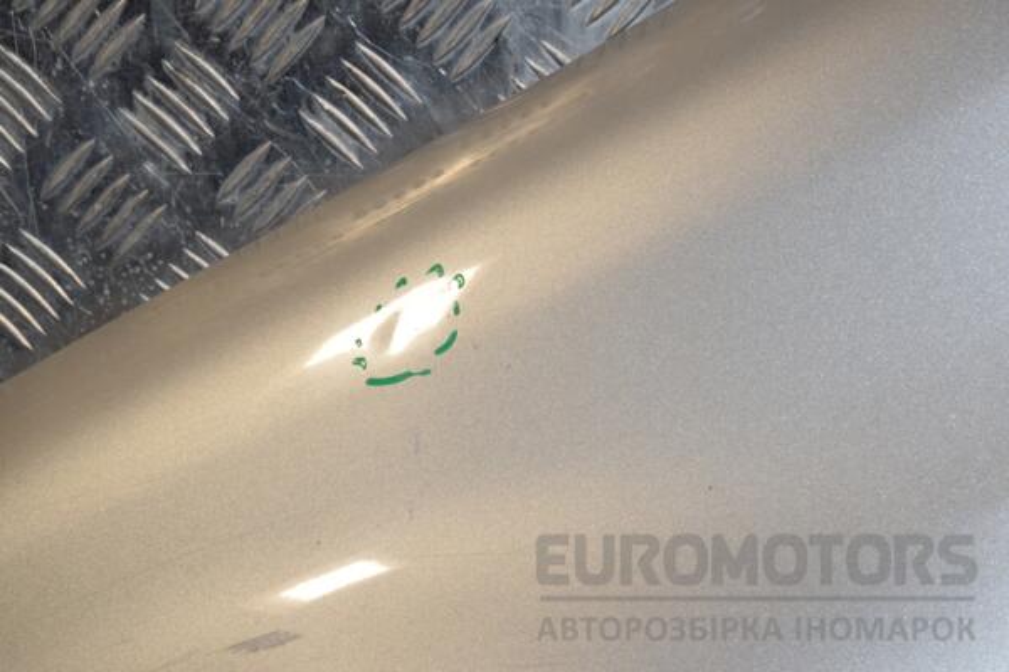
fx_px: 3363
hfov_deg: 17.1
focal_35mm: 120
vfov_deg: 11.4
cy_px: 336
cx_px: 504
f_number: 18
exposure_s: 1/200
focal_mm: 80
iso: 800
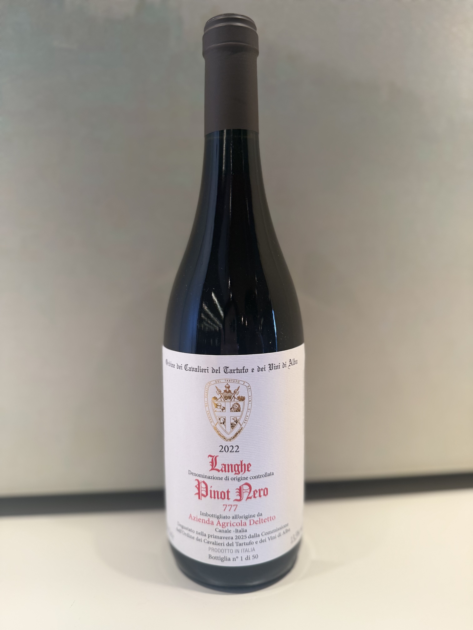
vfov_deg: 71.6
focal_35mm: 24
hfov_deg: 56.8
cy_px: 315
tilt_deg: -7.0
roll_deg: +1.6
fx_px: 437
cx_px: 236
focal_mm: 6.76
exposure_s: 1/100
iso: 125
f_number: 1.78
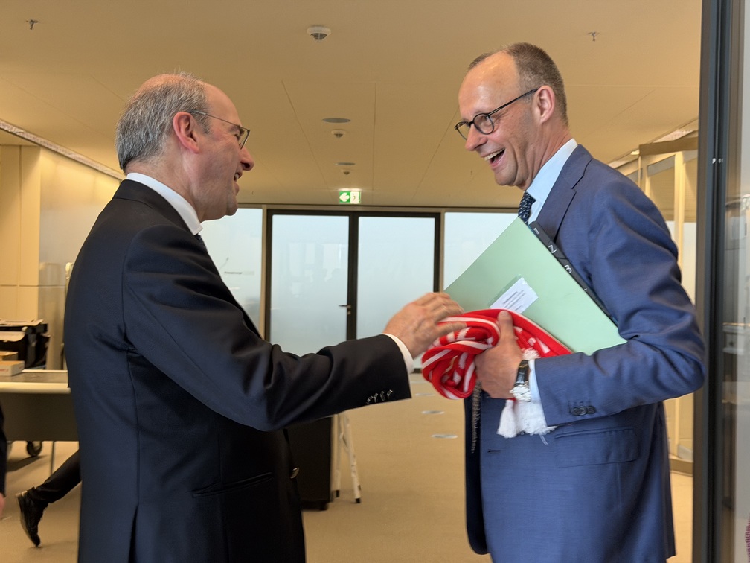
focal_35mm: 48
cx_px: 375
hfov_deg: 39.7
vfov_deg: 30.3
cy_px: 282
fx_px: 1040
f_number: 1.78
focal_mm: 6.76
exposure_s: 1/59
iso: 200
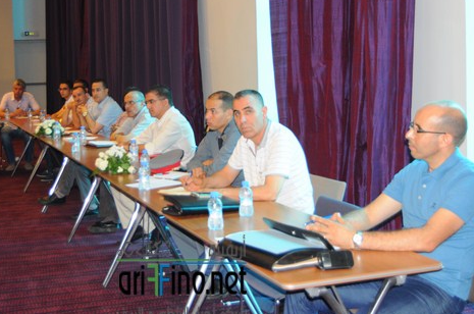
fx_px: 815
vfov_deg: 21.7
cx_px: 181
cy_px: 104
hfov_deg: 32.3
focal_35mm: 62
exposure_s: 1/60
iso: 720
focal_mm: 30
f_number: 4.2
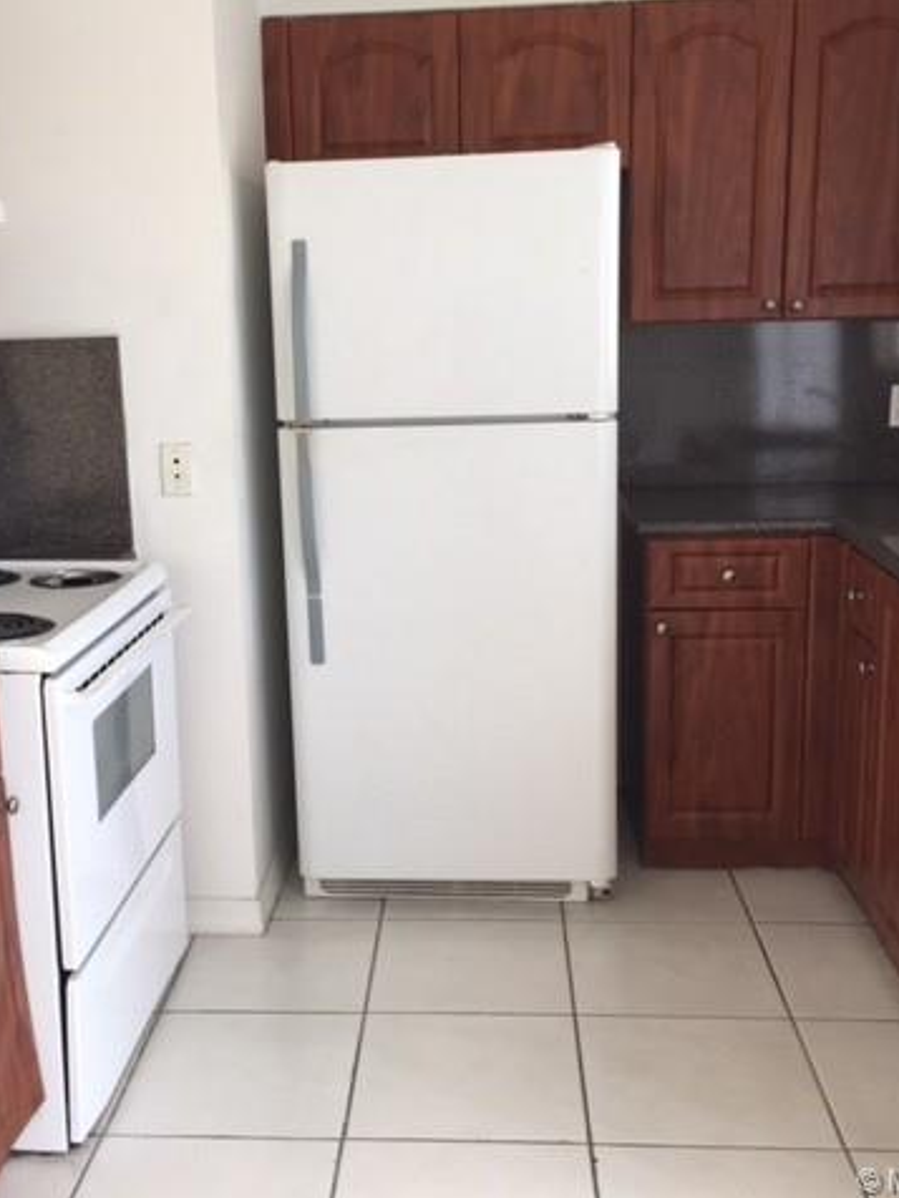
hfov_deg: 36.8
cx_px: 393
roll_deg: +1.9
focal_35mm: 39
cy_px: 599
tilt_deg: -11.3
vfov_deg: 47.9
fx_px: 1350
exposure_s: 1/60
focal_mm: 4.15
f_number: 2.2
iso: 32
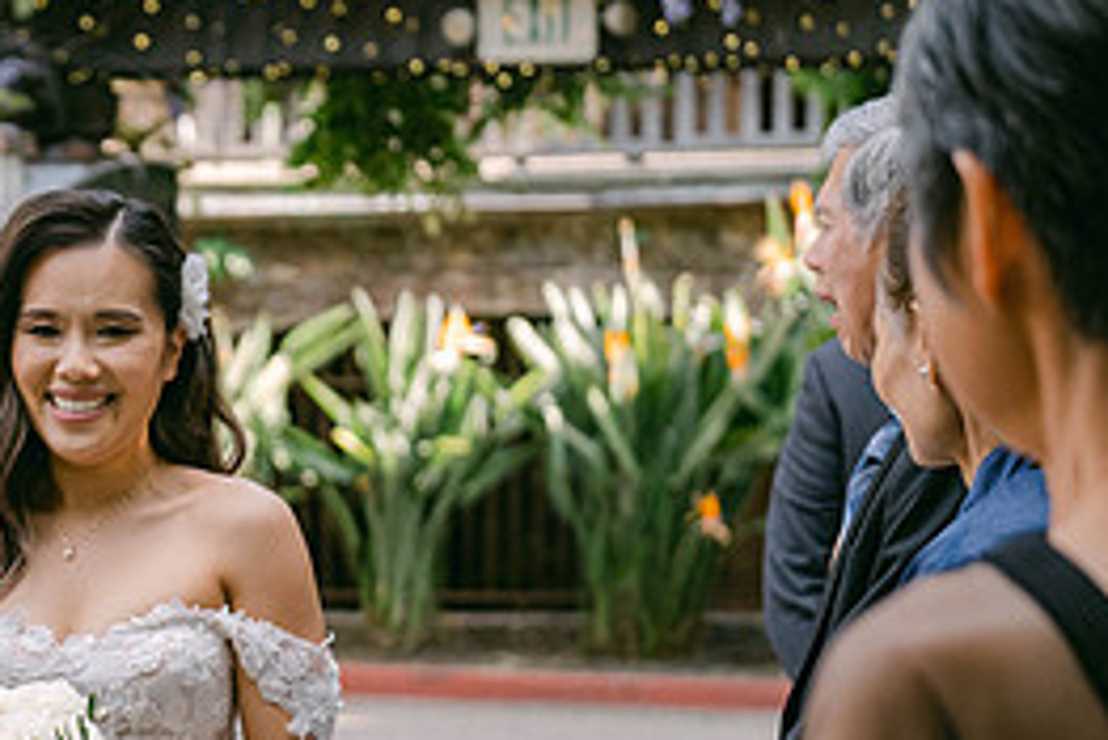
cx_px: -97
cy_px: 700
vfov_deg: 8.2
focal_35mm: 166
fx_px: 5112
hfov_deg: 12.2
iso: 320
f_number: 2.8
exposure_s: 1/280
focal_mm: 50
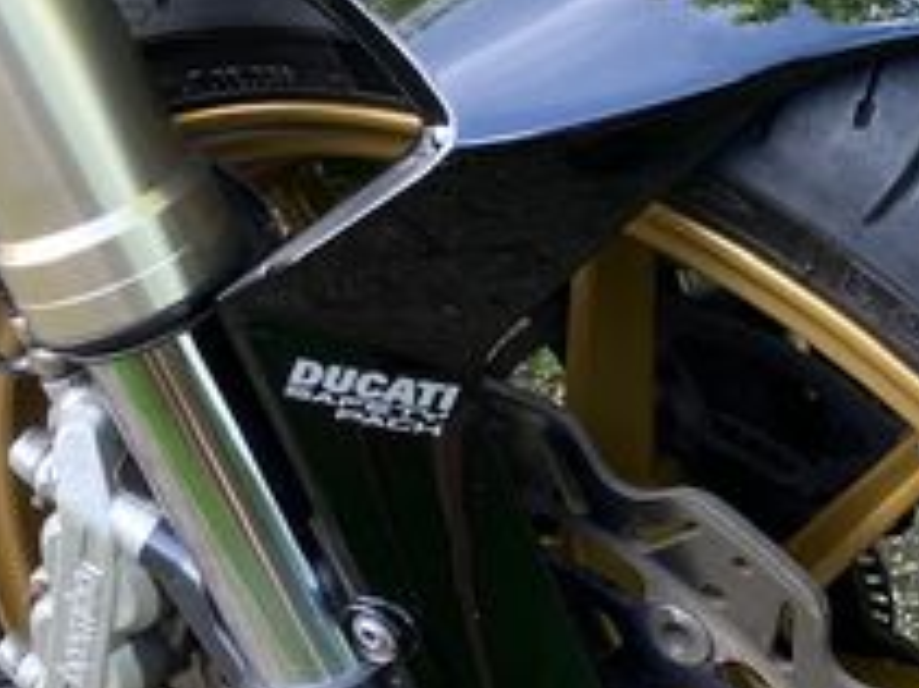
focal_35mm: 85
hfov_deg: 22.7
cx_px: 740
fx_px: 2255
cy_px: 514
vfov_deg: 17.3
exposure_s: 1/121
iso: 80
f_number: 1.8
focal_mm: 3.99
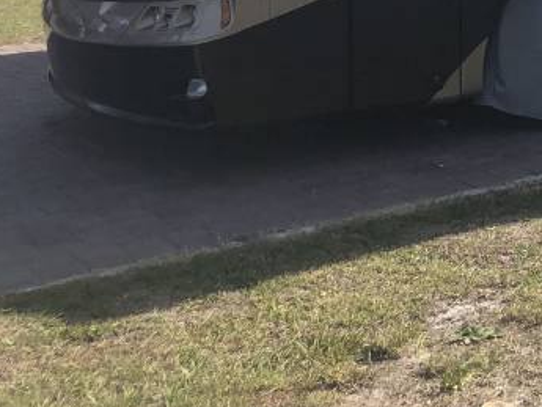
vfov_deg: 16.6
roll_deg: +0.9
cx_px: 770
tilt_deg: -2.3
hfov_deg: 20.7
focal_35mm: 83
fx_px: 1300
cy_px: -157
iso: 20
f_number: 1.8
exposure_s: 1/2288
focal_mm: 3.99
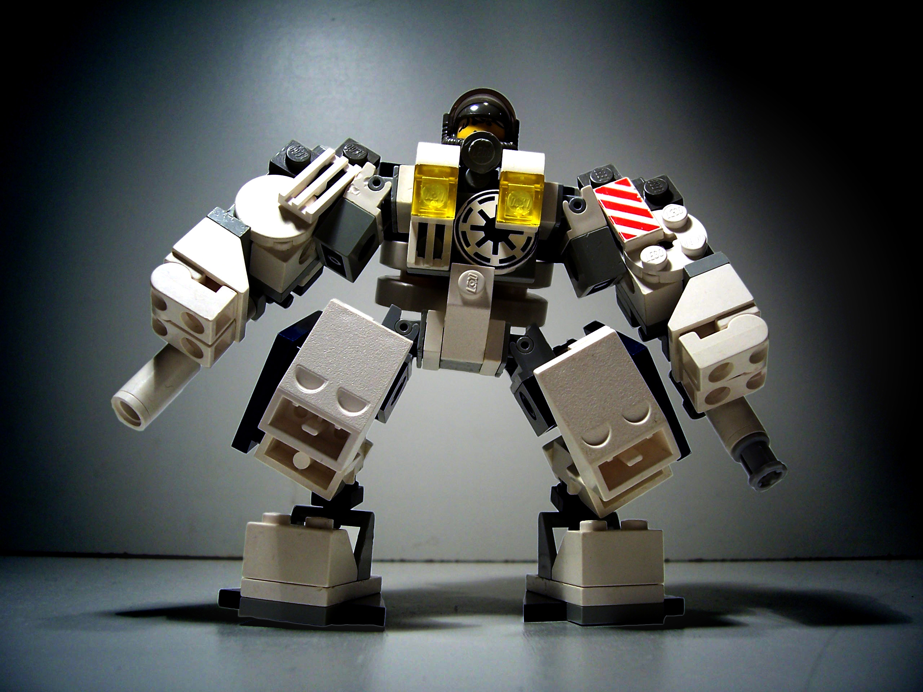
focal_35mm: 36
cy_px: 346
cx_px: 462
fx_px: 960
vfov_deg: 39.7
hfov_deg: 51.4
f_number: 3
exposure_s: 1/90
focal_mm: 6
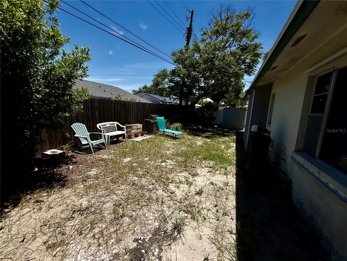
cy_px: 130
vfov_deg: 85.7
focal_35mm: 14
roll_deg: -2.6
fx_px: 140
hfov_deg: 102.1
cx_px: 174
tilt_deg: -11.8
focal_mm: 2.22
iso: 50
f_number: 2.2
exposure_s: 1/6173
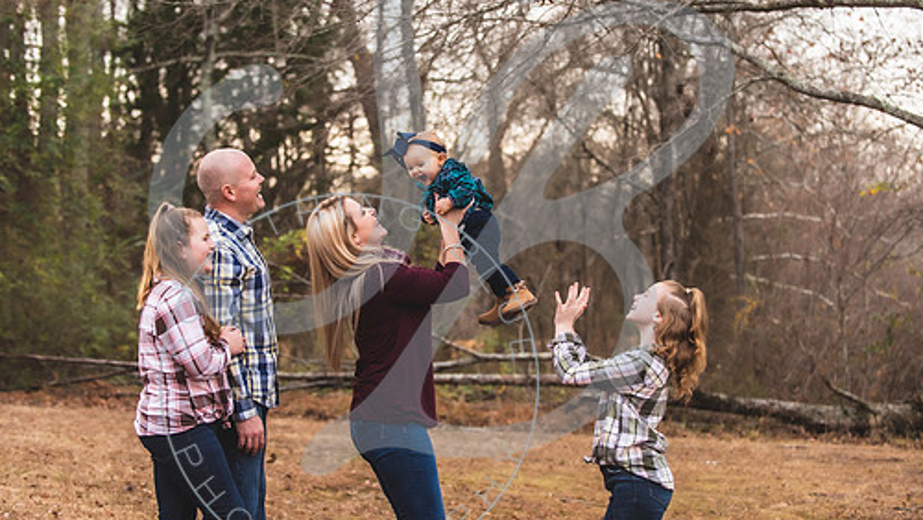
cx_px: 441
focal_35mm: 85
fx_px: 2082
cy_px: 228
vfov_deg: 14.3
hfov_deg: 25.0
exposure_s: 1/400
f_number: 4
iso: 500
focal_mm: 70
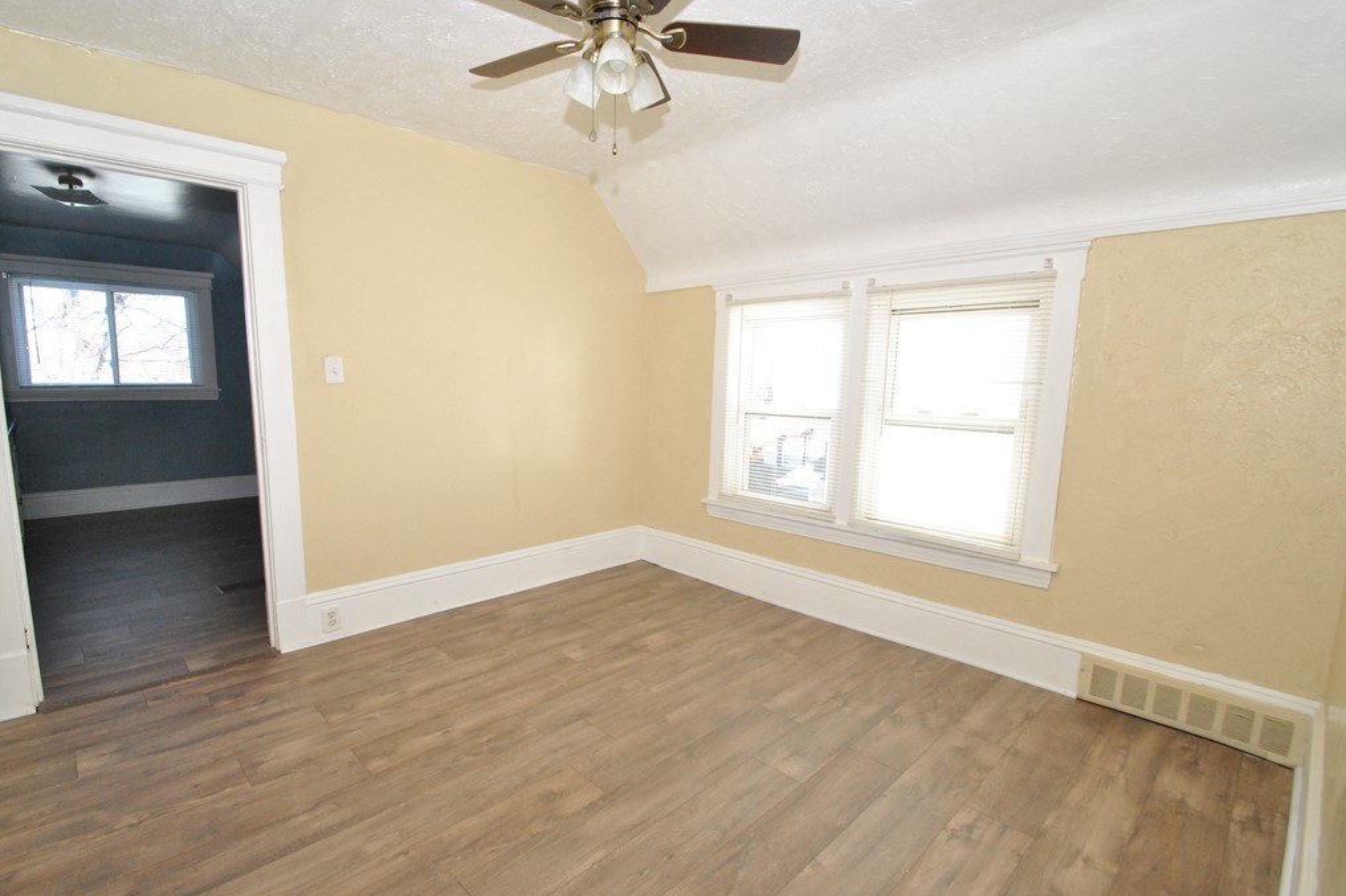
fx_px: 598
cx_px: 633
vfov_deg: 73.7
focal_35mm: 16
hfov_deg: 96.6
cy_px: 451
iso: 800
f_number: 8
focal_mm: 10
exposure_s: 1/200
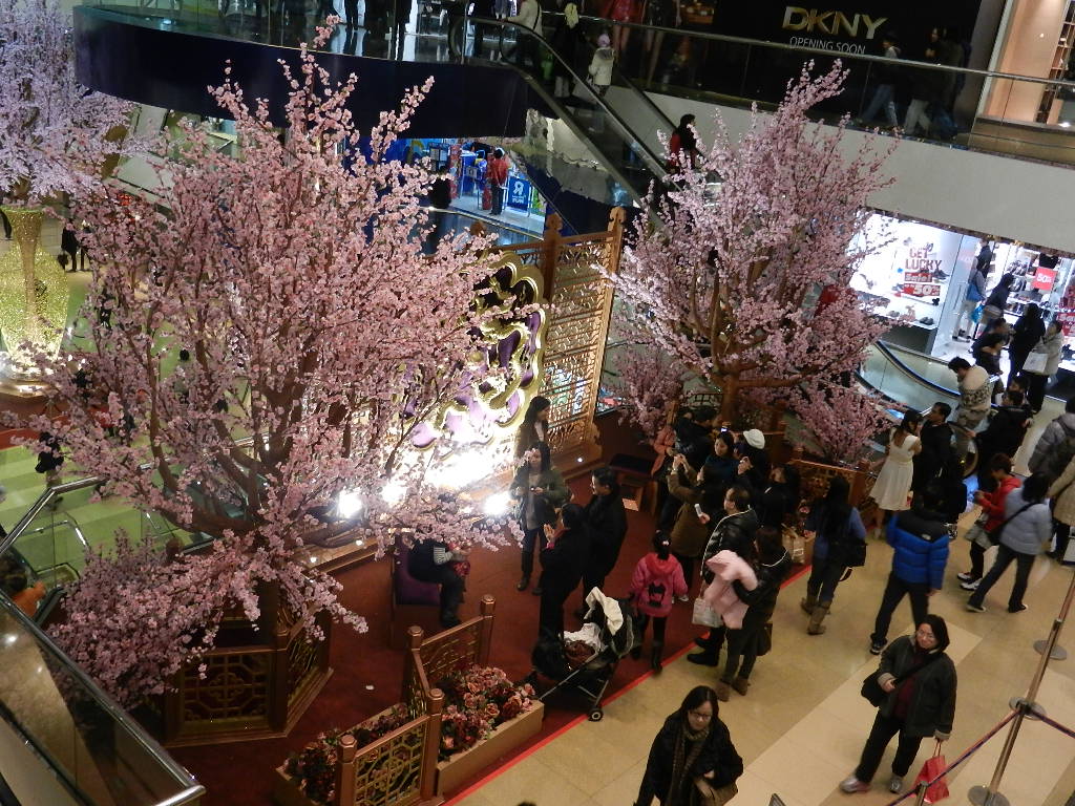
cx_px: 538
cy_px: 403
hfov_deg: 55.4
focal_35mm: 33
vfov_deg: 42.9
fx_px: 1025
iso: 400
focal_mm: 5.9
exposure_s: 1/25
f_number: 3.8
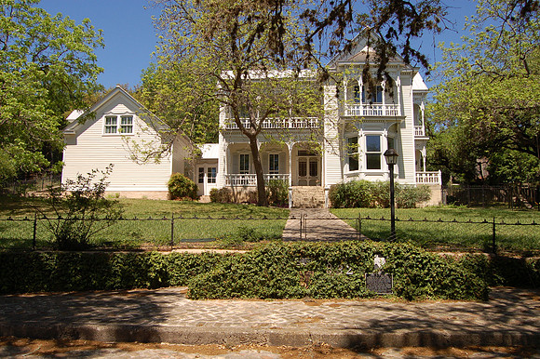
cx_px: 270
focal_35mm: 27
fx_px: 405
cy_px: 180
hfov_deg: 67.4
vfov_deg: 47.9
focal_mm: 18
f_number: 9
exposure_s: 1/320
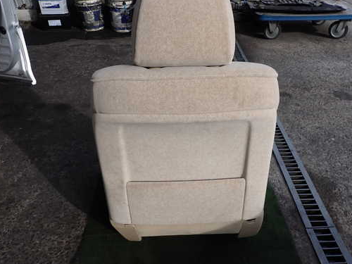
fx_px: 305
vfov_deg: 46.8
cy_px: 128
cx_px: 191
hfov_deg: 59.9
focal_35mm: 30
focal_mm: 4.5
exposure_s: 1/125
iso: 100
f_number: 8
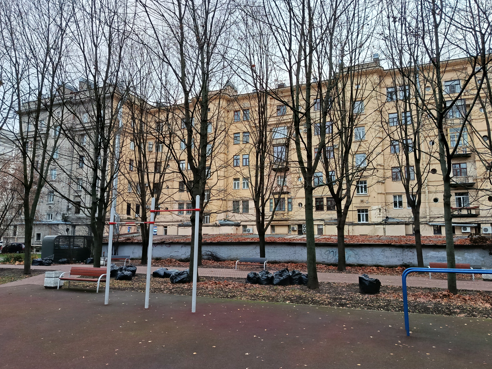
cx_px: 251
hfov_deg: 69.4
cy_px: 186
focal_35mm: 25
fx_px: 355
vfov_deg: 54.9
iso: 275
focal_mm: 5.24
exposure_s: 1/100
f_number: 1.7
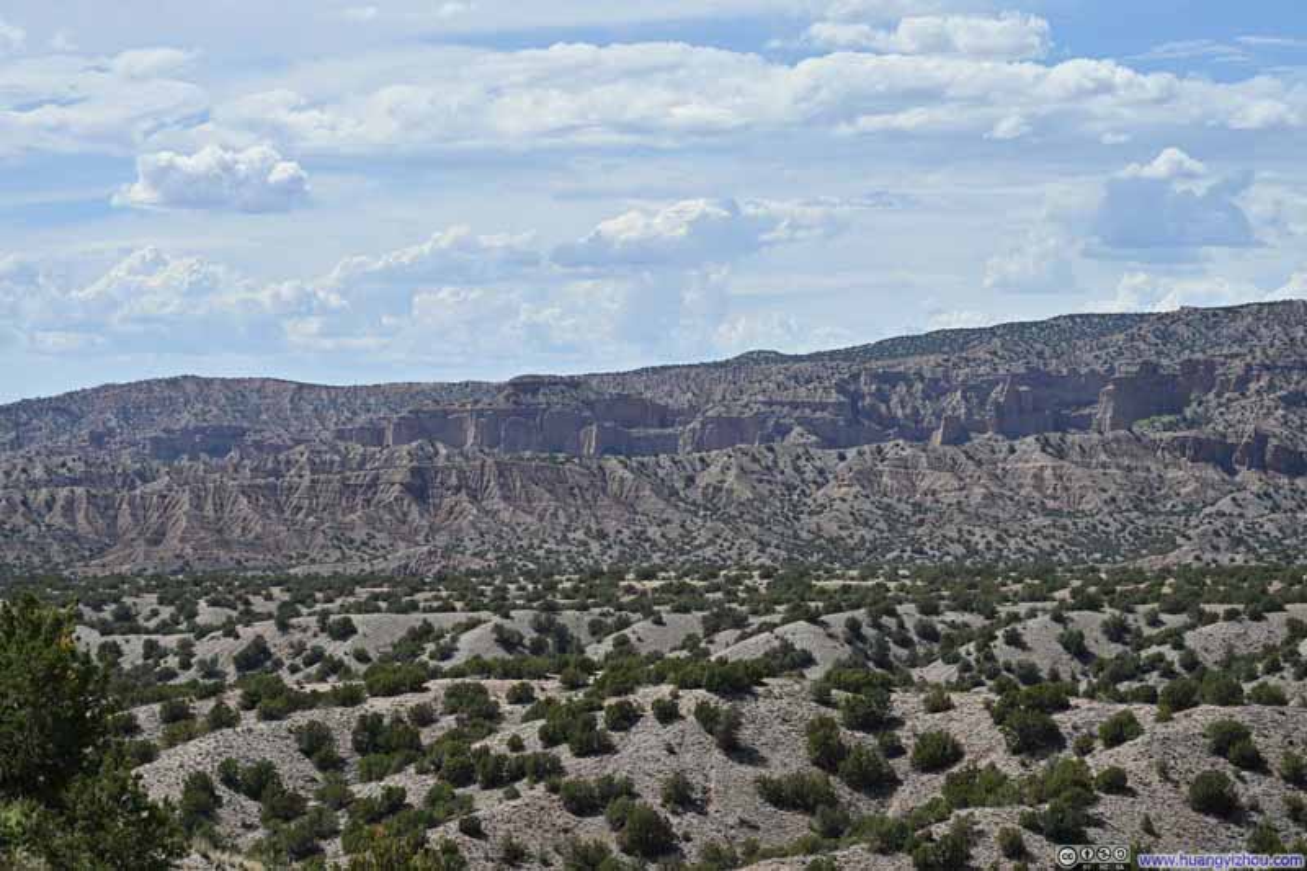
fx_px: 4355
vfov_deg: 11.4
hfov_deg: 17.1
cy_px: 436
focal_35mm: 120
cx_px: 654
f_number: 6.3
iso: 64
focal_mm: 120
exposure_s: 1/640
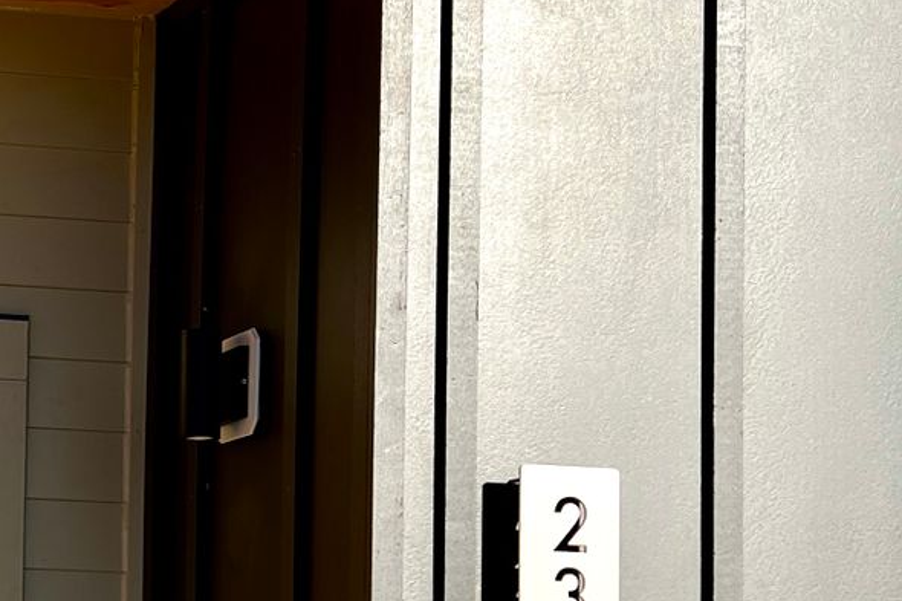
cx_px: -197
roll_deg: -1.1
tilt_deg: +4.2
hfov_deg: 21.4
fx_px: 2204
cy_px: 557
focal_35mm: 88
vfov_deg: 15.3
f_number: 1.5
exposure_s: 1/7463
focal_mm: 5.7
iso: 50
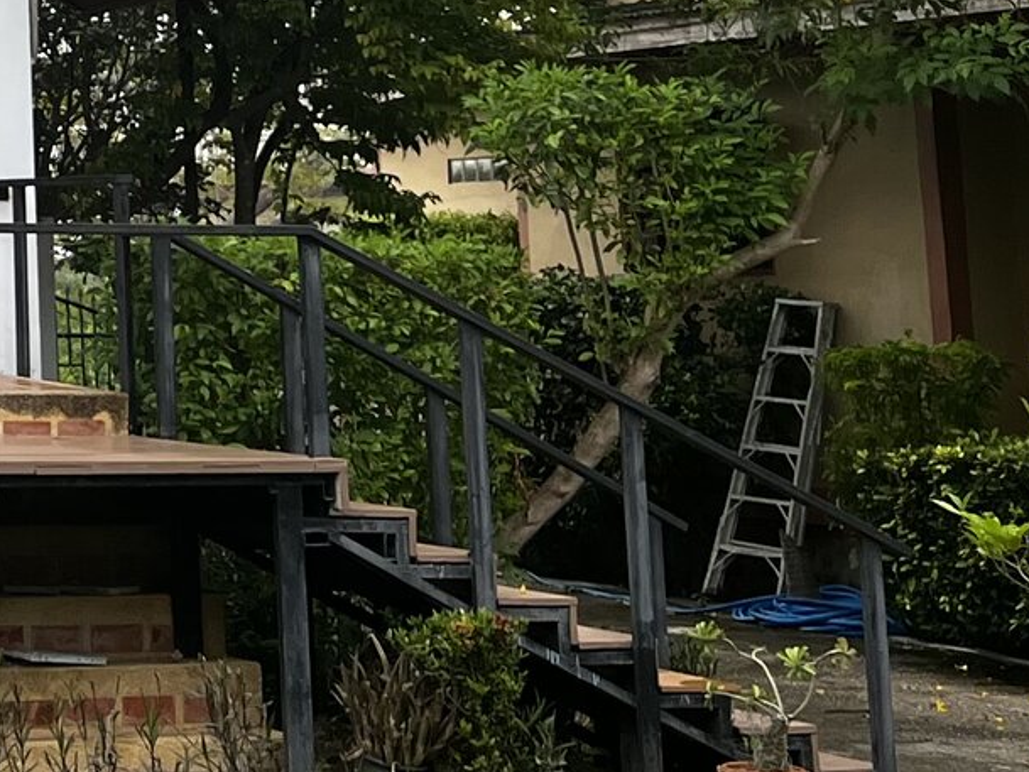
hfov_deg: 15.9
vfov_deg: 12.8
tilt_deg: +9.5
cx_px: -620
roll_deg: -0.2
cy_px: -282
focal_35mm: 111
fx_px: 3300
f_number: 1.5
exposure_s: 1/121
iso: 50
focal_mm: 5.7
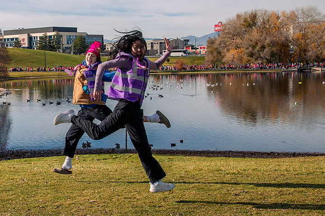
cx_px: 33
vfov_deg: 21.6
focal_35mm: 63
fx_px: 567
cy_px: 99
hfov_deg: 30.6
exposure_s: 1/1000
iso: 800
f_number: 10
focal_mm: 32
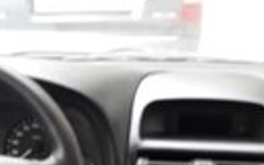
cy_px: 243
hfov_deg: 19.3
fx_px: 777
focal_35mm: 108
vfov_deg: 11.6
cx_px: 105
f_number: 1.7
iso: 50
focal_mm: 3.71
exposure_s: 1/50
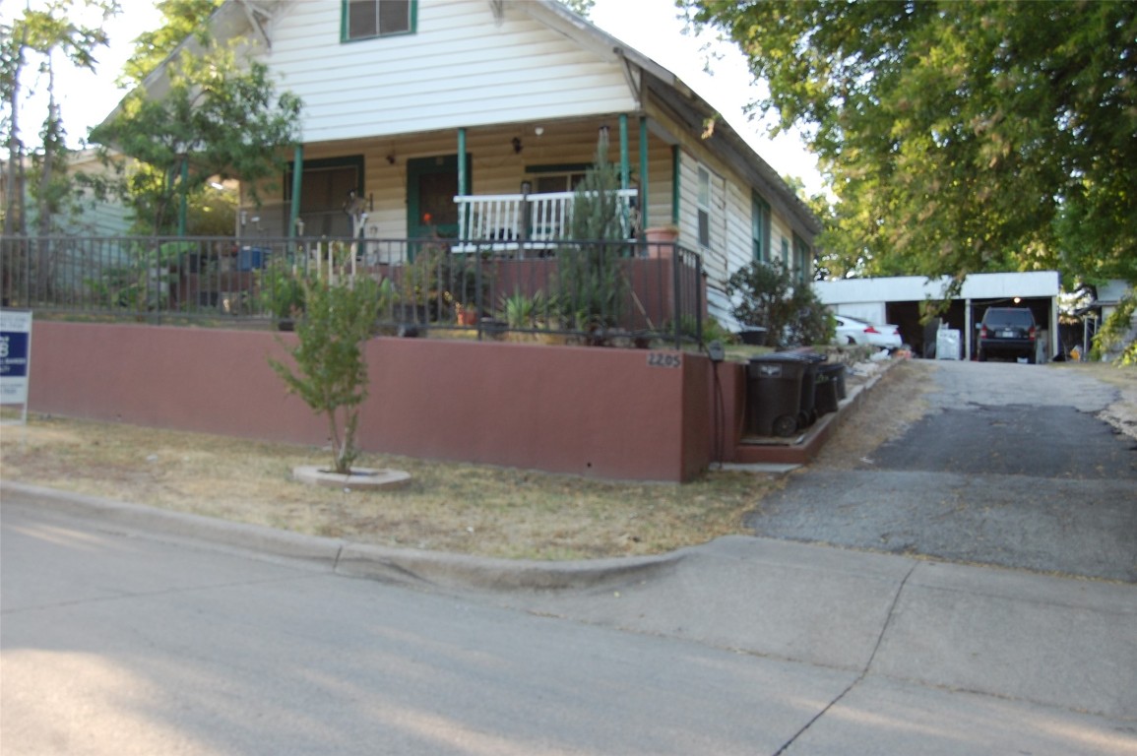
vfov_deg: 38.3
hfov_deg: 55.1
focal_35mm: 34
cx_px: 568
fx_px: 1089
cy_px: 378
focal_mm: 23
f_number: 5.6
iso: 280
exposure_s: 1/125
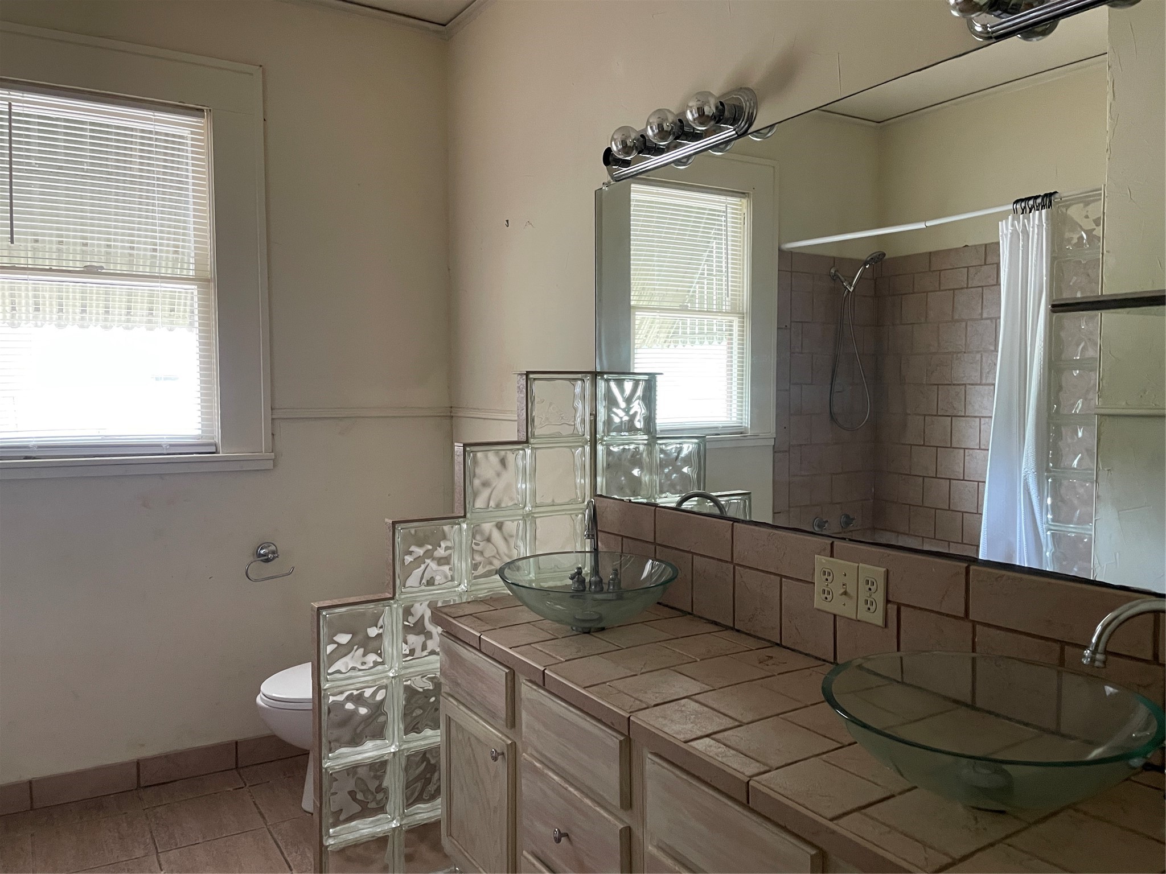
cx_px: 583
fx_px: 876
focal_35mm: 26
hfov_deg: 67.3
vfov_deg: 53.1
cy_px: 437
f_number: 1.6
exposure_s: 1/60
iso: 400
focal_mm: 4.2
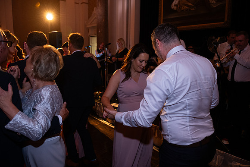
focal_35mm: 24
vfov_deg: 53.2
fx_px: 167
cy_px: 84
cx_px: 125
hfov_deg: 73.7
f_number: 3.5
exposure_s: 1/160
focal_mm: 24
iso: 1250
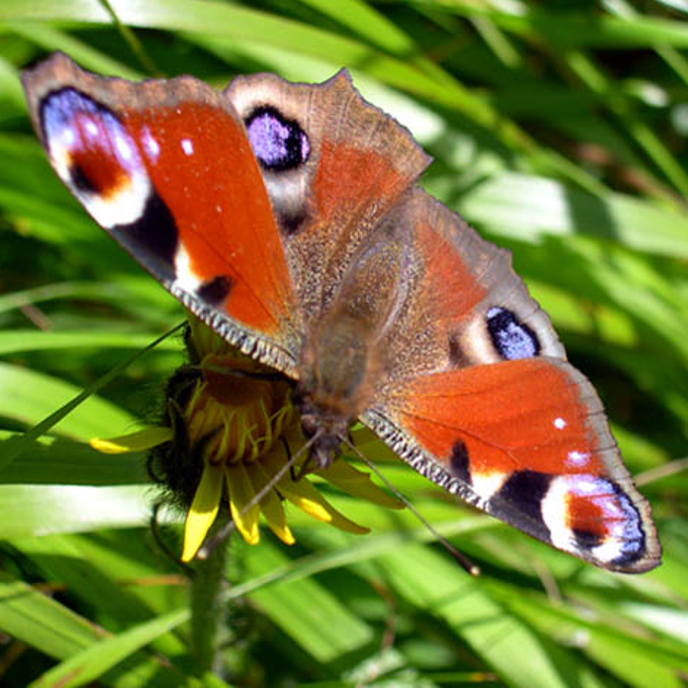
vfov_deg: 17.9
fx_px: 2181
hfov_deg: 17.9
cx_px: 374
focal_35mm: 97
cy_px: 344
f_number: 4.1
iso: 100
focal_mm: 17.4
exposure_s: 1/568
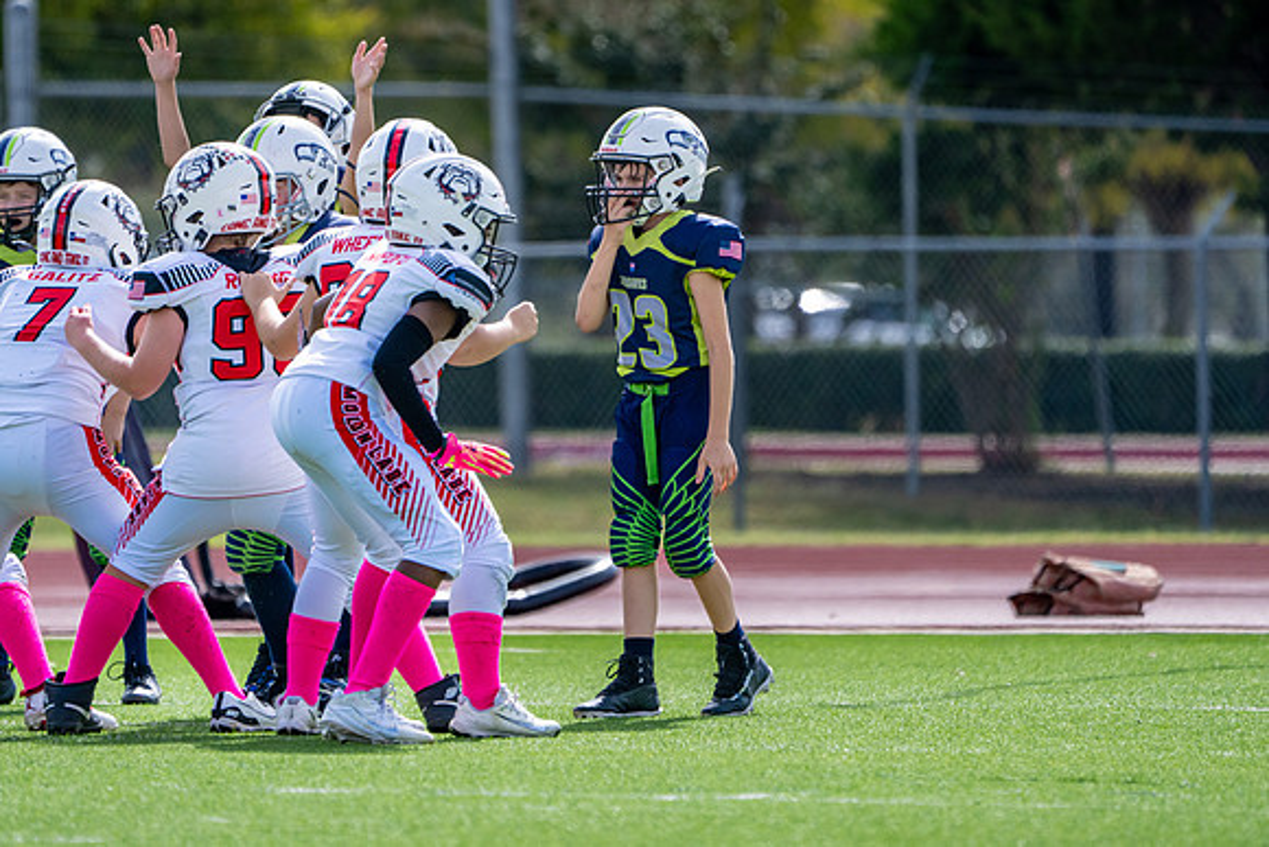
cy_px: 339
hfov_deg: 3.9
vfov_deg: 2.6
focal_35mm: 535
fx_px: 18858
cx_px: 623
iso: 640
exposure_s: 1/2500
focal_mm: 400
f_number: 5.6
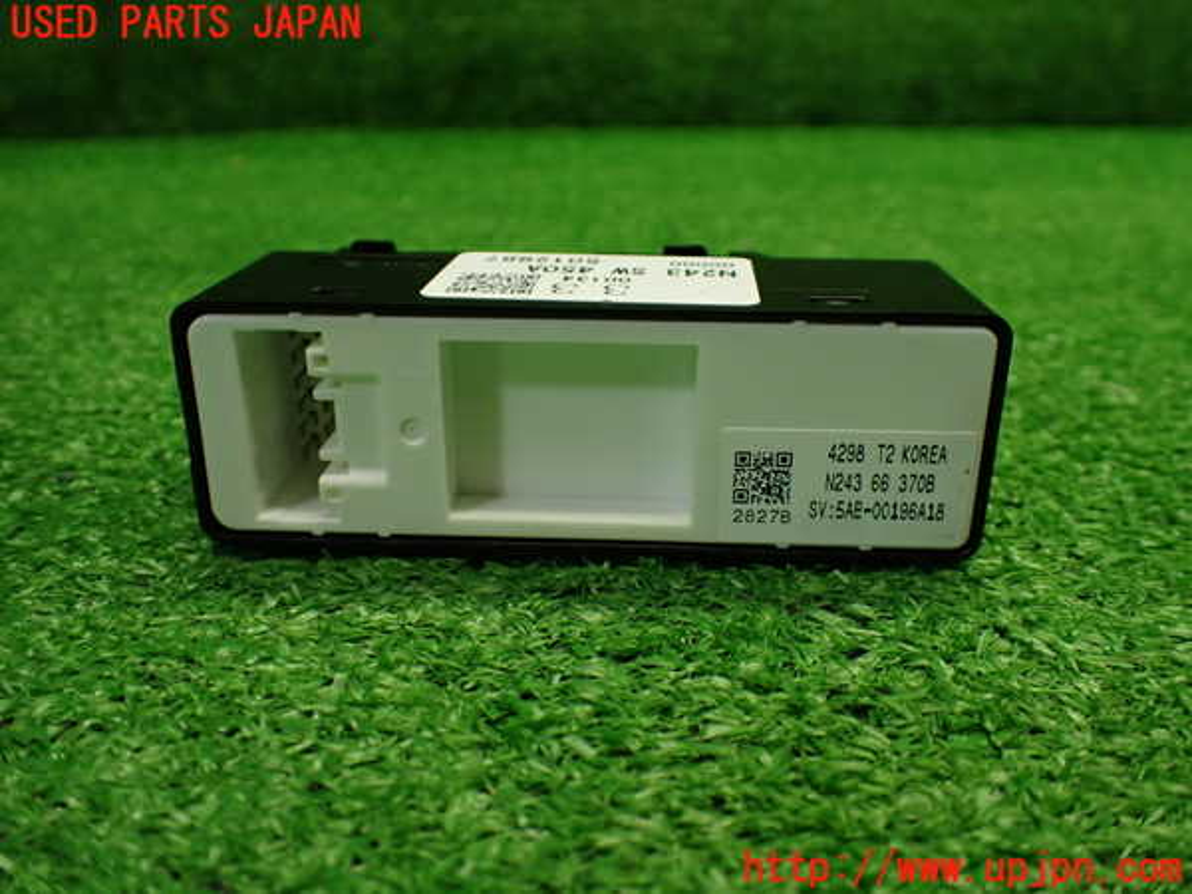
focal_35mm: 30
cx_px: 596
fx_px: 1033
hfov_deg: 60.0
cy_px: 447
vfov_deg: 46.8
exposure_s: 1/125
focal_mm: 5.4
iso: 400
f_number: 2.3
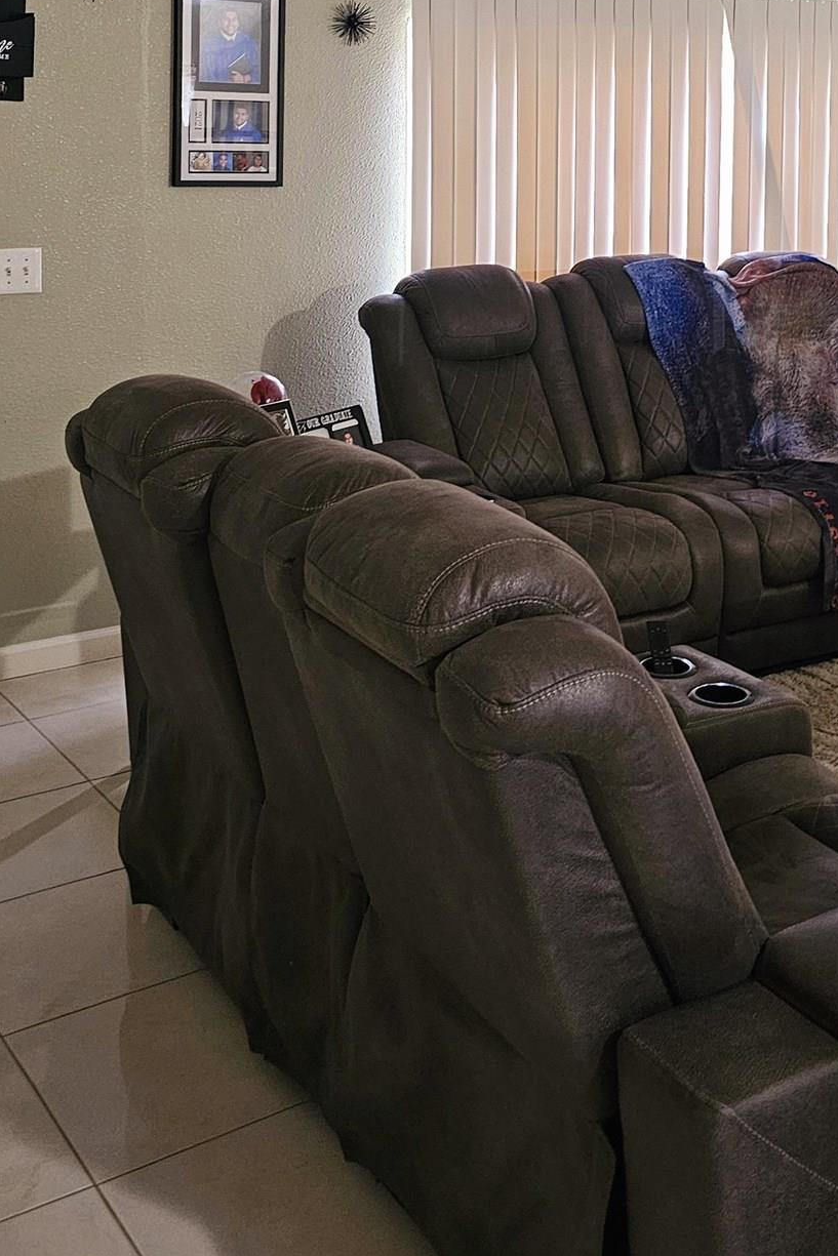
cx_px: 572
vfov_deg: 41.5
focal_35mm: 45
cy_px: 232
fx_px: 1571
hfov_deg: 29.6
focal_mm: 6.3
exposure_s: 1/24
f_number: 1.7
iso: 500
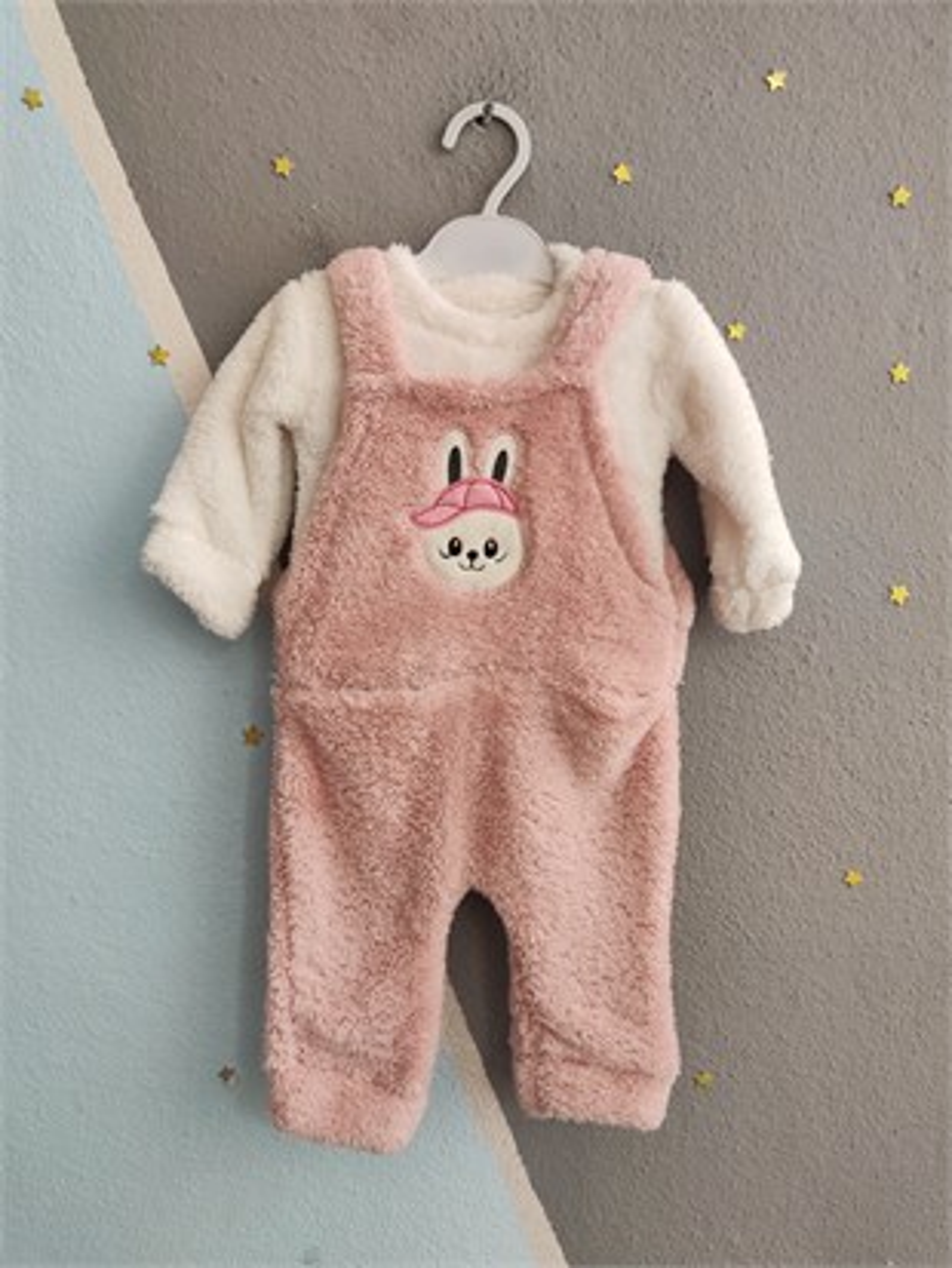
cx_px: 476
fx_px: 880
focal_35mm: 24
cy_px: 634
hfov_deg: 56.8
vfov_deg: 71.6
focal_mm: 5.59
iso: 400
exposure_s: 1/97.5
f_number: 1.88
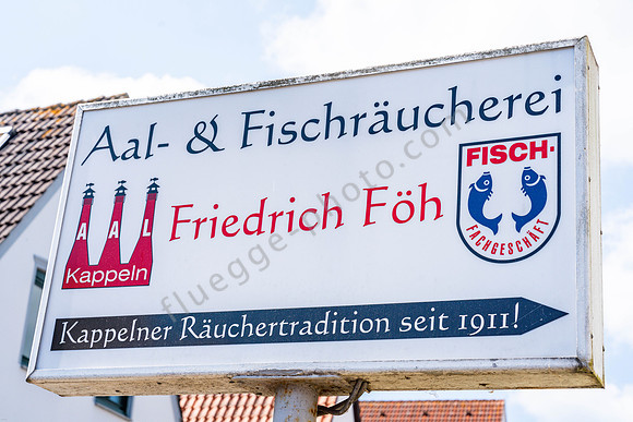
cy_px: 211
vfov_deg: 21.6
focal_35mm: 63
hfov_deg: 31.9
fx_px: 1108
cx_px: 316
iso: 100
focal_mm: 63
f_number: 8
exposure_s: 1/640
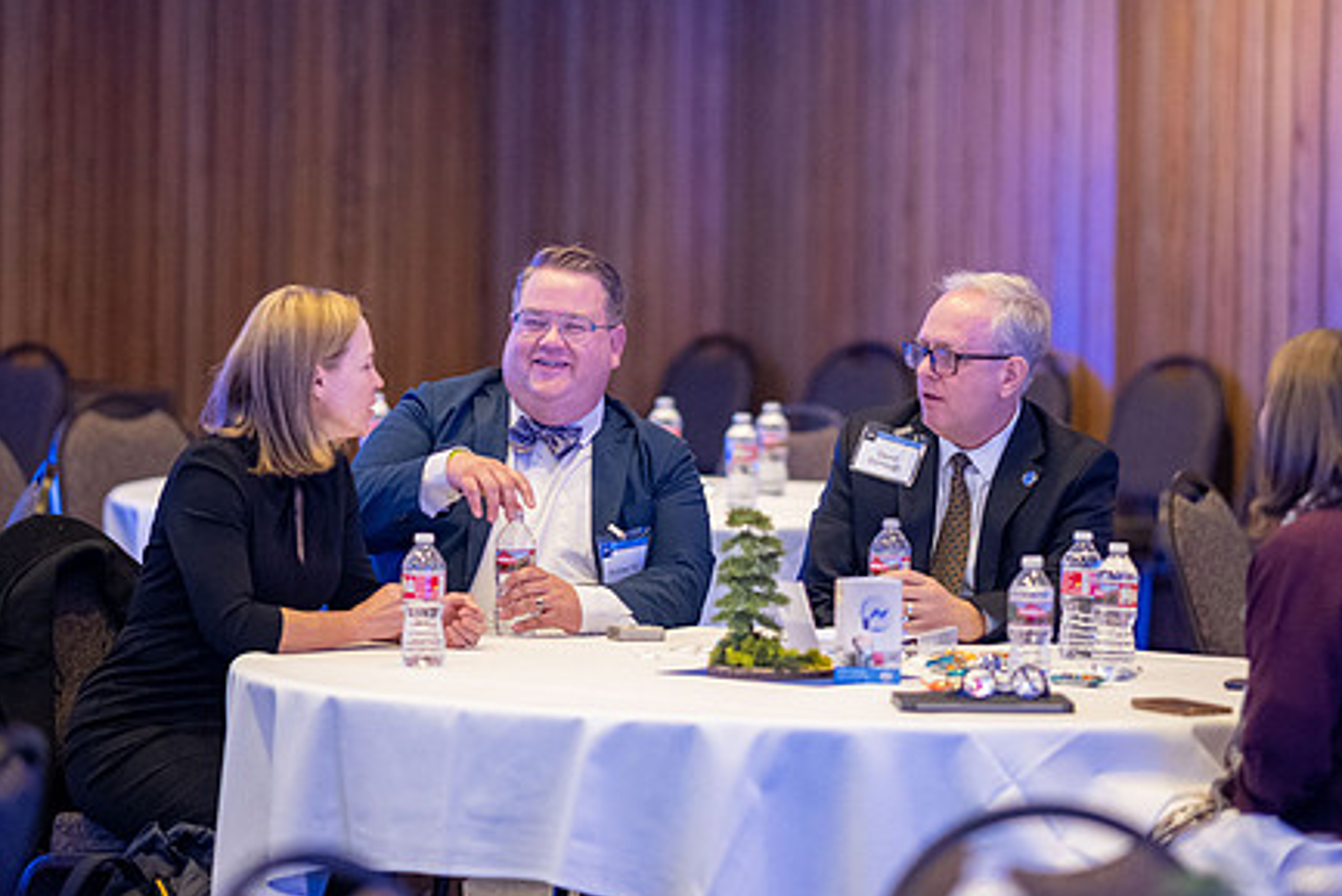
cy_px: 210
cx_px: 634
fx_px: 6563
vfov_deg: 7.8
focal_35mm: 176
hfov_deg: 11.7
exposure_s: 1/200
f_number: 1.4
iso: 2000
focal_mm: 105
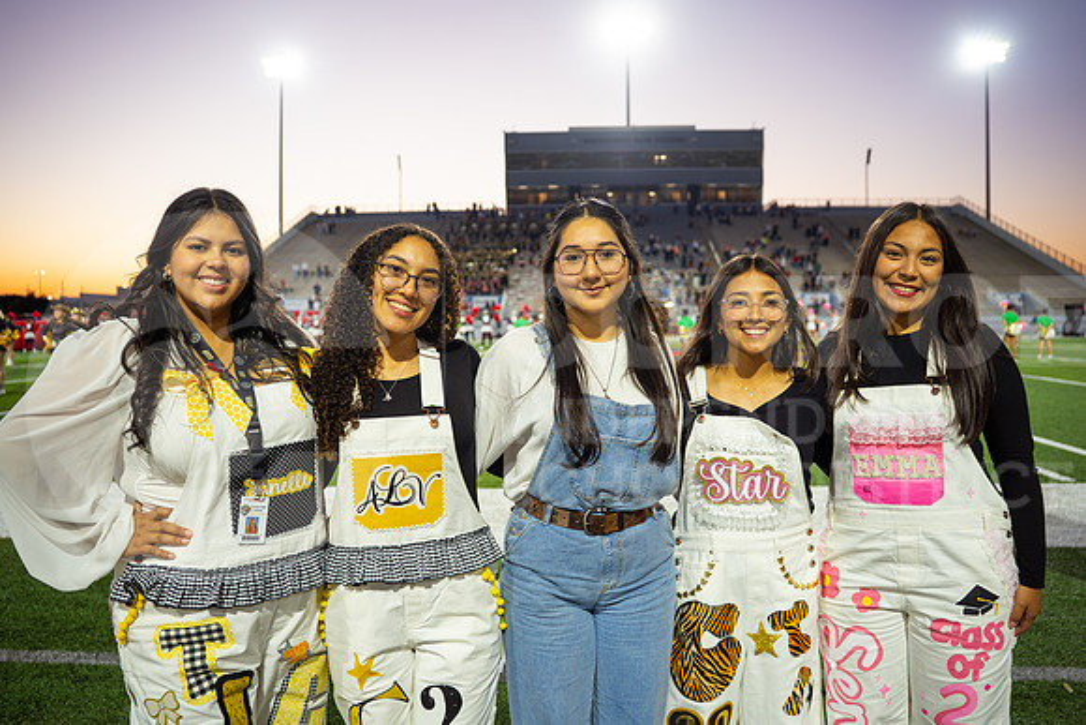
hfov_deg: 65.1
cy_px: 362
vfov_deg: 46.1
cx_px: 541
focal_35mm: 28
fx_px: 851
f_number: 3.2
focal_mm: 28
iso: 1000
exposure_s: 1/500
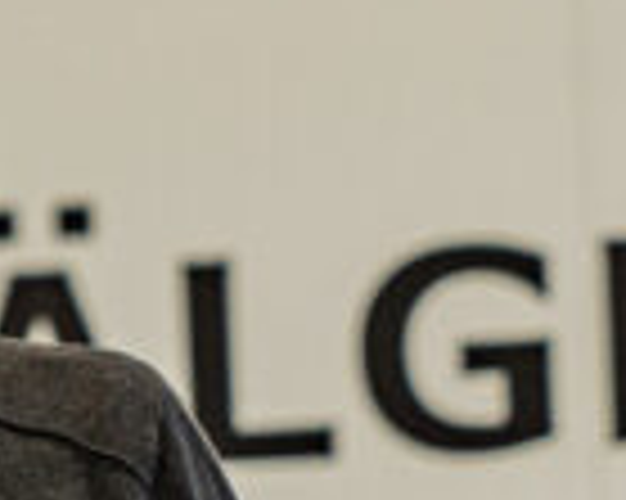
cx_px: -522
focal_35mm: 471
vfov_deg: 3.2
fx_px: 8720
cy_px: 1151
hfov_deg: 4.1
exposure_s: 1/400
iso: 1600
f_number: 3.2
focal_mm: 68
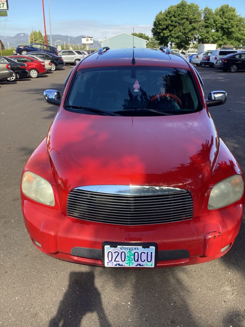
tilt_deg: -20.1
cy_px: 164
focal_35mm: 31
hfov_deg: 45.4
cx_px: 122
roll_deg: +0.1
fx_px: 293
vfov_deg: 58.4
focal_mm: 3.3
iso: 25
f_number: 2.4
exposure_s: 1/201
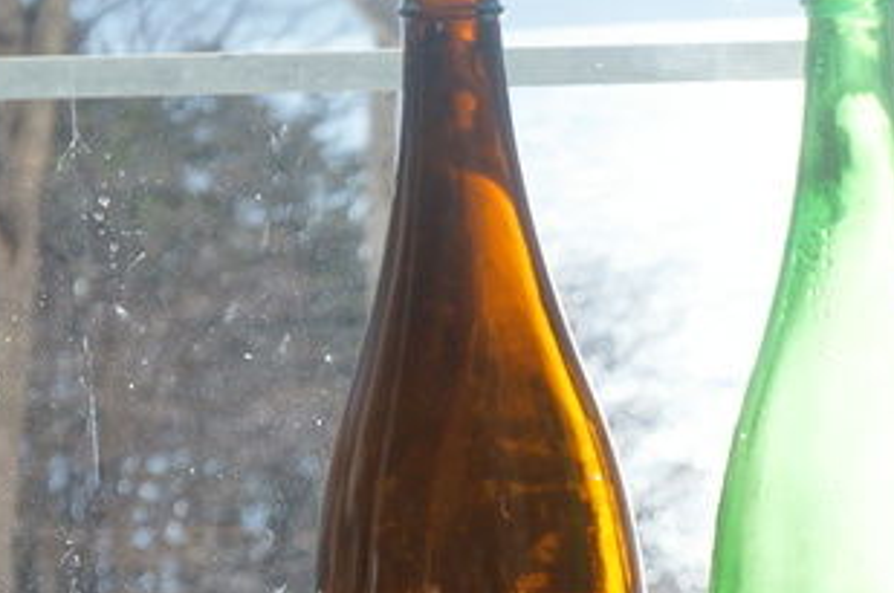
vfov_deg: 8.2
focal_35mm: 166
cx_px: 678
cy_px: 568
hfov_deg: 12.4
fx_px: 4116
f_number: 6.3
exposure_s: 1/320
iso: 200
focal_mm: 42
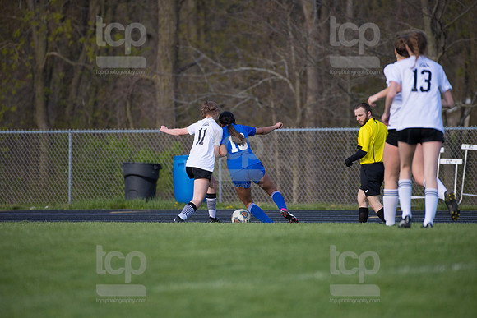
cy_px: 159
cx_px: 238
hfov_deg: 4.3
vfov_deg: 2.9
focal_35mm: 480
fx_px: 6361
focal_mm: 480
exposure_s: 1/1600
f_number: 5.6
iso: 200
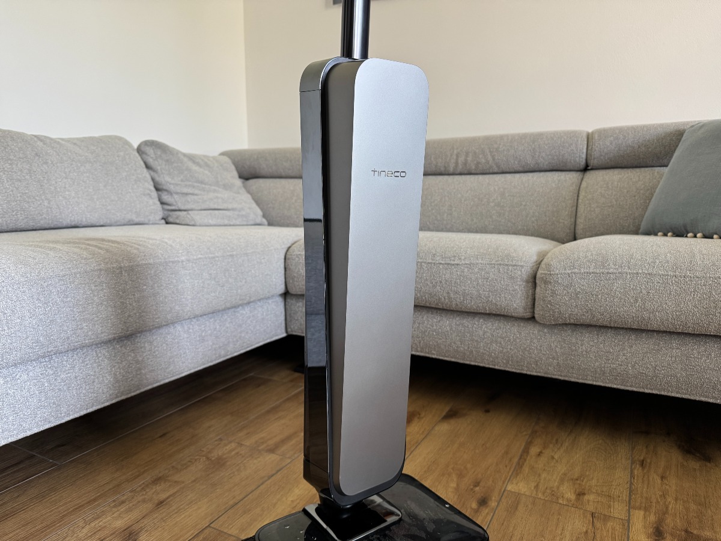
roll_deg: +0.8
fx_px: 500
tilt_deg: -8.1
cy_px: 270
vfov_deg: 56.8
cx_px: 360
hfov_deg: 71.6
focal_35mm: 24
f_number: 1.78
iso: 200
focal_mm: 6.76
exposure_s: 1/71
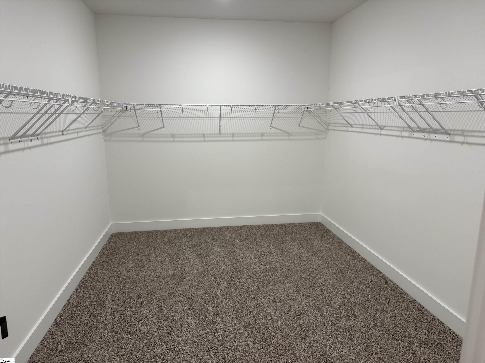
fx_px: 336
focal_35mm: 24
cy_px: 182
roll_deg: +0.0
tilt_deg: -11.5
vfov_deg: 56.8
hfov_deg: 71.6
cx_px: 242
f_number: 1.78
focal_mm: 6.76
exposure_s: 1/60
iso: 125
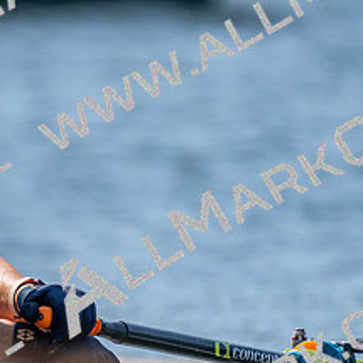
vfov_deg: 1.4
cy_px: 178
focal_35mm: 1283
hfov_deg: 1.4
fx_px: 15222
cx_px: -84
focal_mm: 559
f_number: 6.3
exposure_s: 1/2000
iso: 320
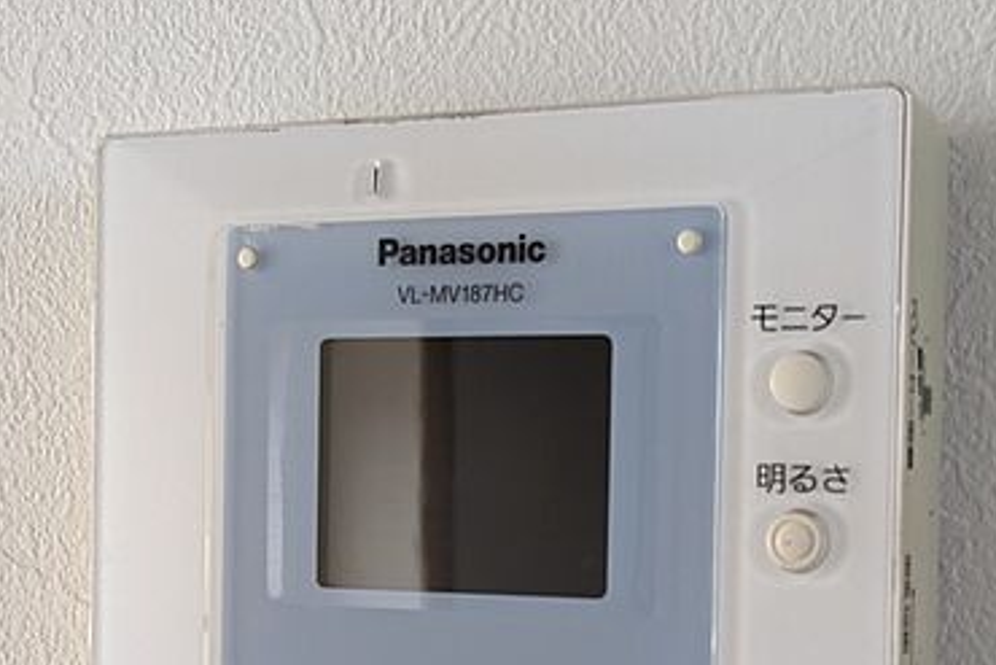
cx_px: 485
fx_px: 2380
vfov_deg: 15.8
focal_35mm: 86
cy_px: 549
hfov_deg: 23.6
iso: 128
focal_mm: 5.43
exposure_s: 1/120
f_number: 1.89
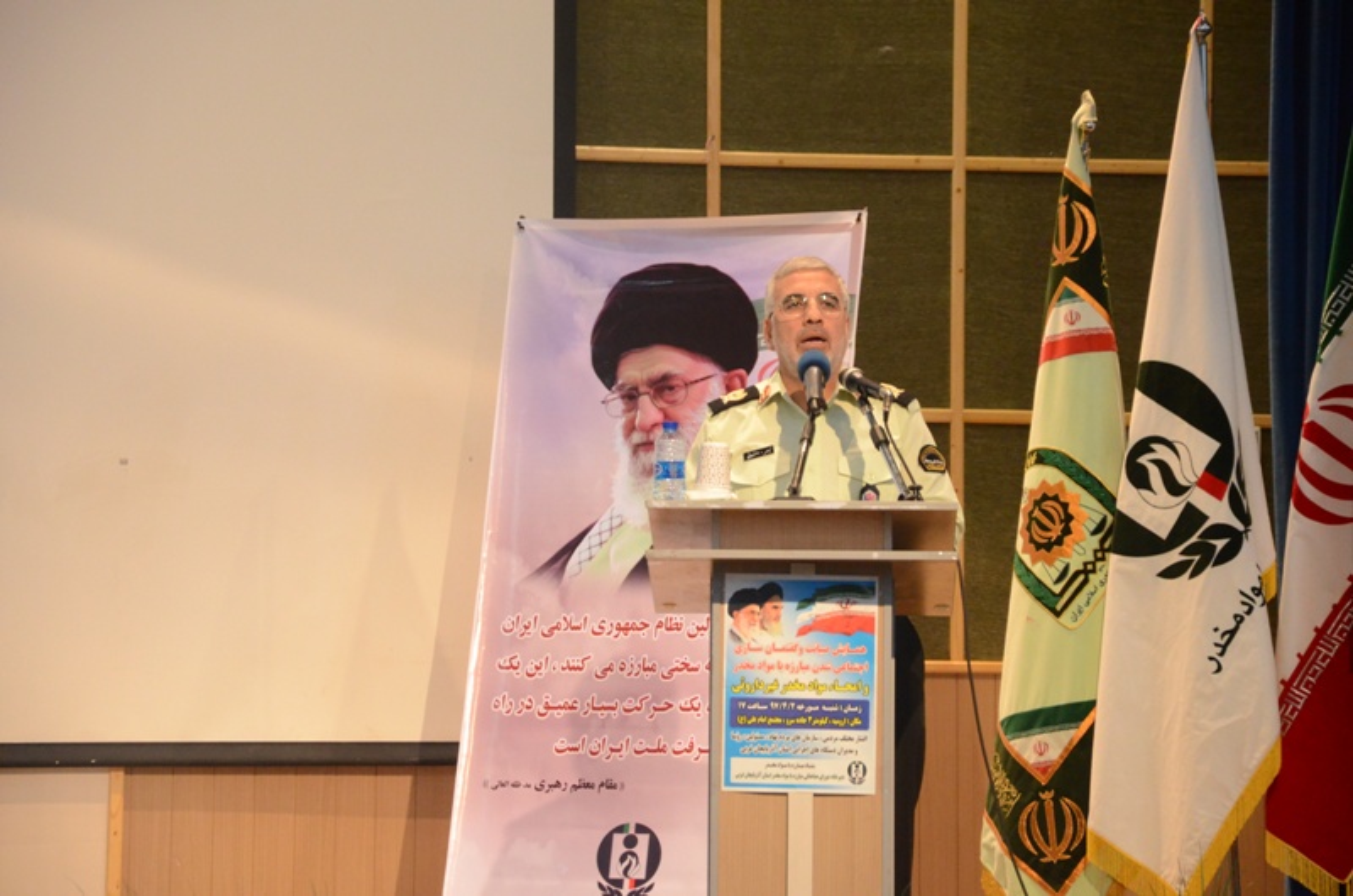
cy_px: 448
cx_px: 676
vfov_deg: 8.7
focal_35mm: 158
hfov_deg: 13.1
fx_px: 5908
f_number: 5.6
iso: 3200
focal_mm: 105
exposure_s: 1/60
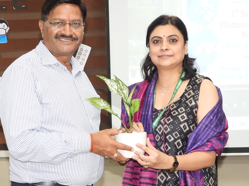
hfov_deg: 19.6
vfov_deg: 14.7
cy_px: 149
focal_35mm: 100
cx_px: 105
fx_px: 719
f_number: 3.2
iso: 200
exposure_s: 1/30
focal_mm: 8.5
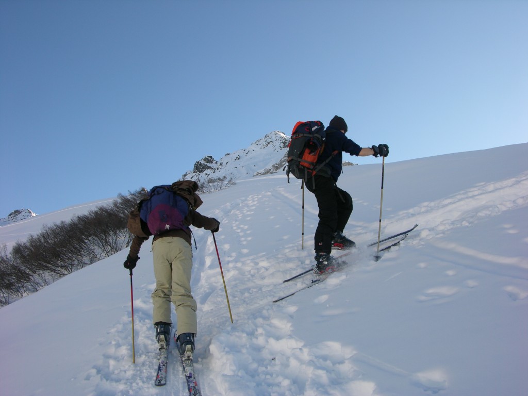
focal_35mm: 35
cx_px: 264
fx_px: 534
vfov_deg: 40.7
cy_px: 198
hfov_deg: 52.6
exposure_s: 1/207
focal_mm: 8.9
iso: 50
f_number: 5.6
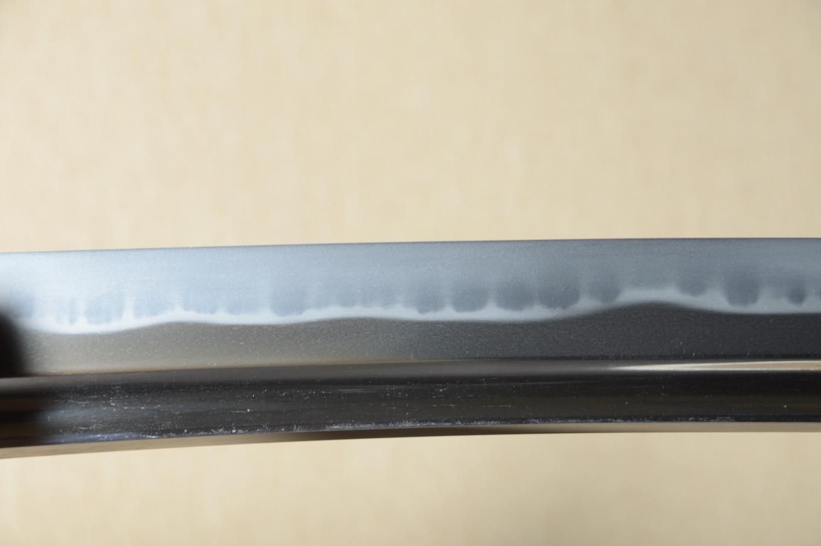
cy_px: 273
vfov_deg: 7.6
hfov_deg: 11.4
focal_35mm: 180
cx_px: 410
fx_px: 4102
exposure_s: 1/1.6
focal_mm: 120
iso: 400
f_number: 11
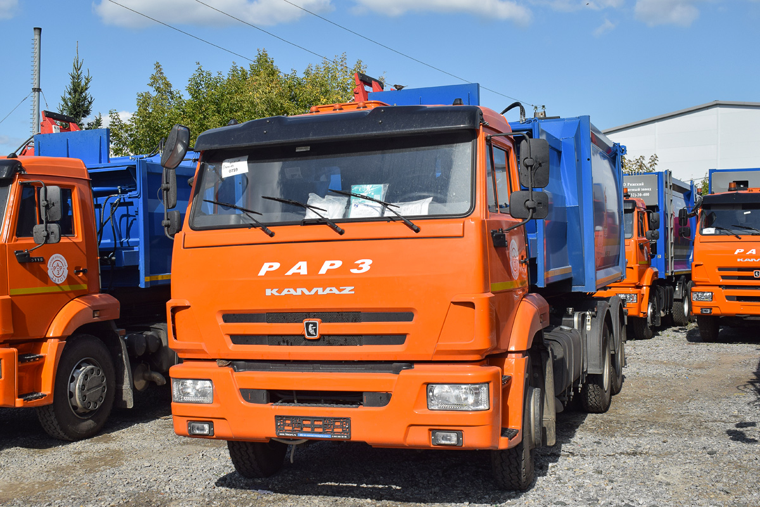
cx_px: 380
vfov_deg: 35.5
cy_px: 254
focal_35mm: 38
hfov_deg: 51.3
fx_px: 792
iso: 200
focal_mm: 25
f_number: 7.1
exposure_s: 1/1000
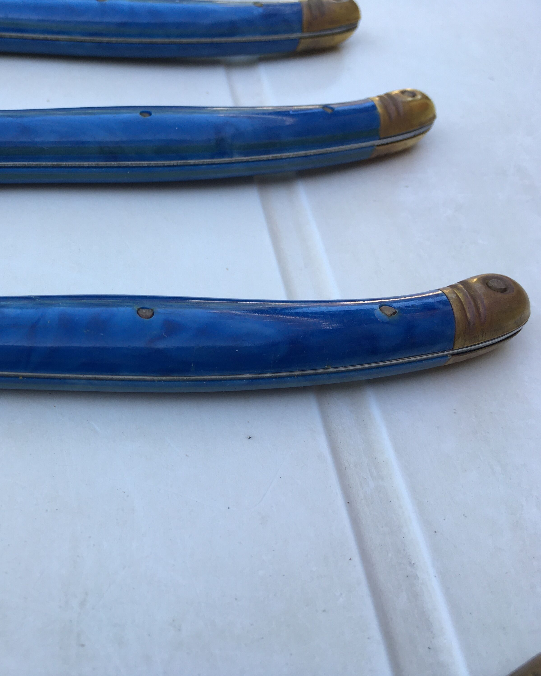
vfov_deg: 47.9
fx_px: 760
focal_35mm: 38
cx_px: 101
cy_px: 337
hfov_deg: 37.6
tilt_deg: -46.2
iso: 25
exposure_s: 1/199
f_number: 2.2
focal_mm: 4.15
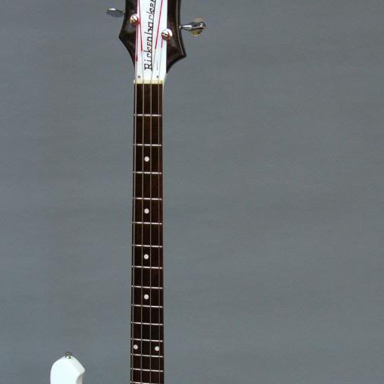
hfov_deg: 18.1
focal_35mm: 96
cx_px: 159
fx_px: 1205
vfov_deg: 18.0
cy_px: 293
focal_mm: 13.7
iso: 100
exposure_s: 1/36
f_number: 5.5
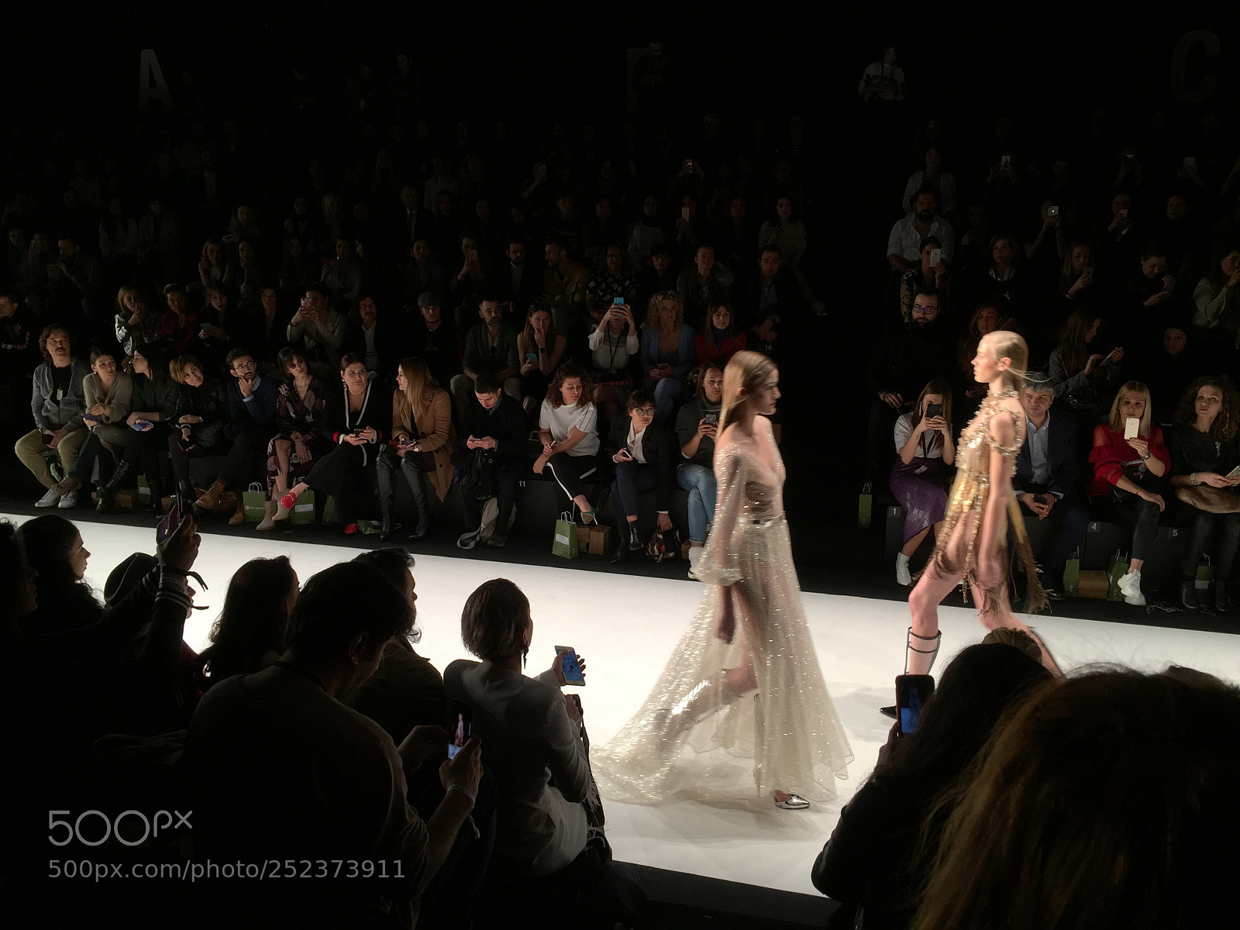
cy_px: 465
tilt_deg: -14.5
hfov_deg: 61.7
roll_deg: -0.5
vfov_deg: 48.2
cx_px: 620
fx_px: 1039
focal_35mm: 29
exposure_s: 1/100
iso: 50
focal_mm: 4.15
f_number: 2.2
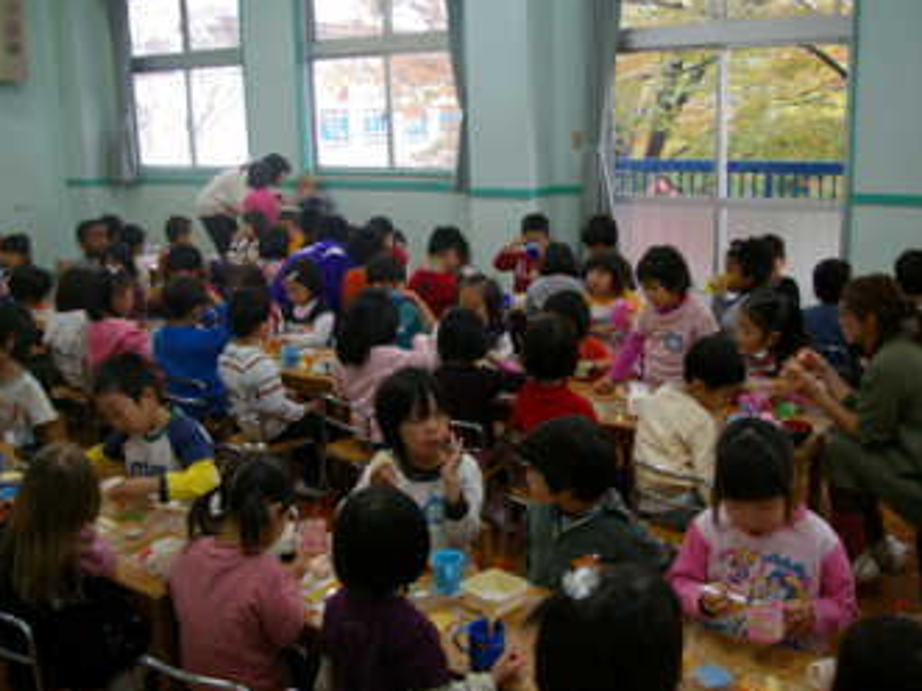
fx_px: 974
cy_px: 325
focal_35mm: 37
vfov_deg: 39.0
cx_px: 460
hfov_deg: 50.7
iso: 400
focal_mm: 21
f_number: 4
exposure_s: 1/45
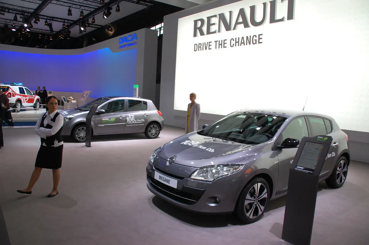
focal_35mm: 27
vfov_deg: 47.9
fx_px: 277
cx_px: 184
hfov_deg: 67.4
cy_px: 122
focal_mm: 18
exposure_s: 1/125
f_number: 5.6
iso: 200
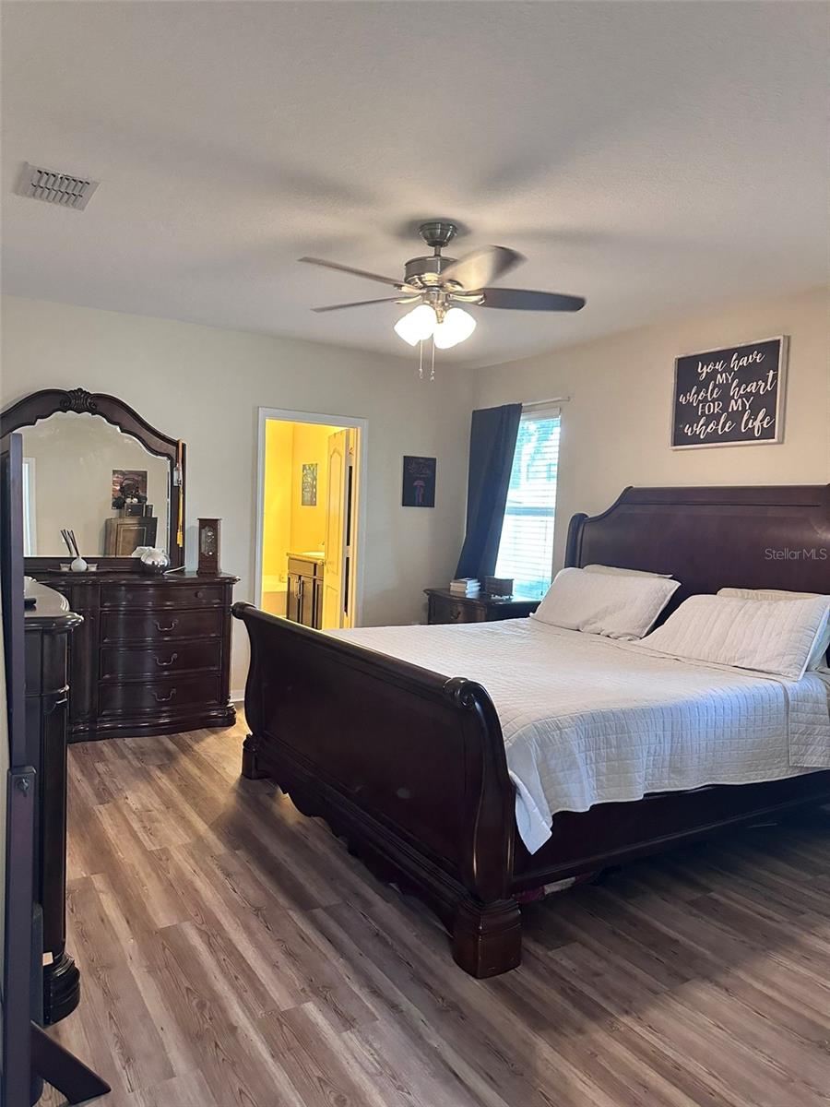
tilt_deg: -2.9
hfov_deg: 56.8
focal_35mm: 24
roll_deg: -3.0
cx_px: 415
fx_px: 767
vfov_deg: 71.6
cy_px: 554
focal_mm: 6.86
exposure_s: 1/60
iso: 320
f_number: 1.78
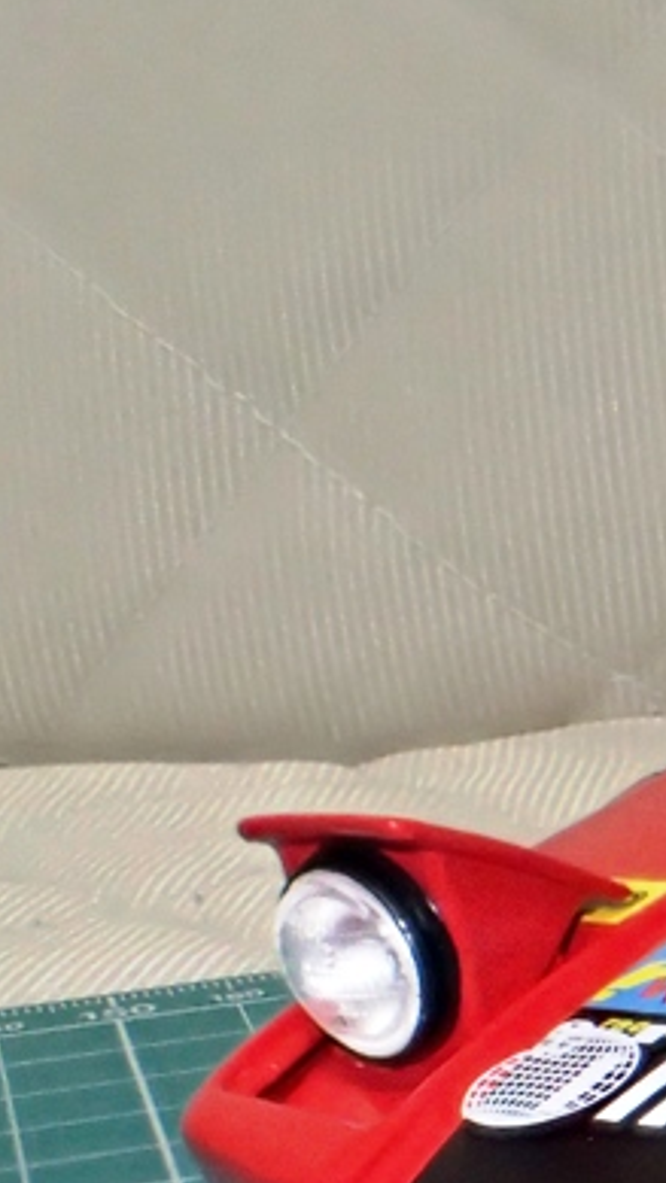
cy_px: 1095
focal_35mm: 86
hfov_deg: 11.8
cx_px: 1518
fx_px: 2698
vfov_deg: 24.0
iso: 800
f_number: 3.2
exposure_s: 1/80
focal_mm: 5.5
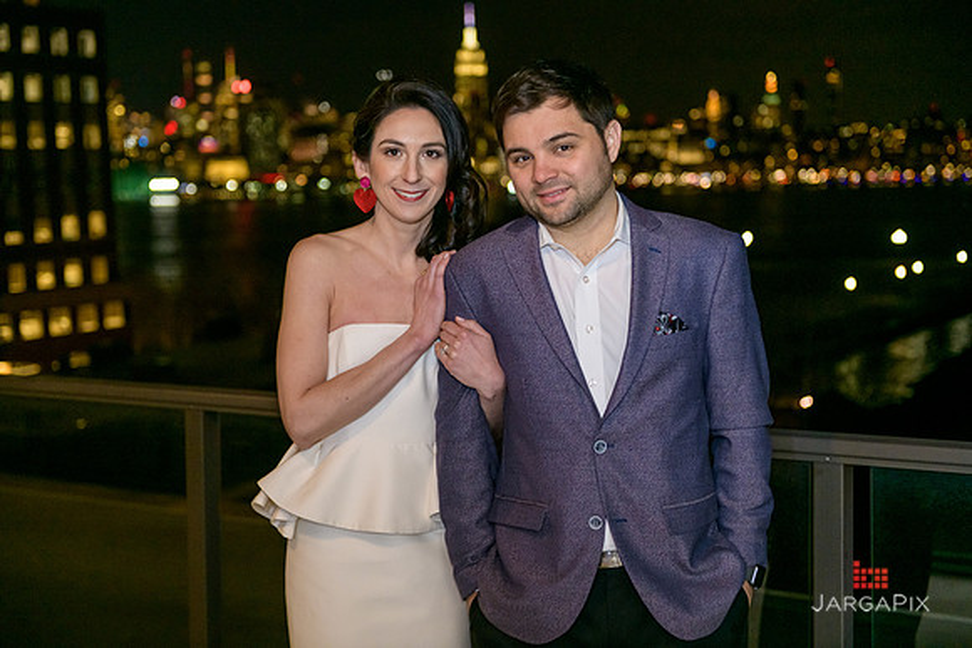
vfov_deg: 24.2
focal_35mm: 56
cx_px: 486
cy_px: 324
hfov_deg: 35.6
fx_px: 1512
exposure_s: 1/125
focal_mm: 56
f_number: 3.2
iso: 1600
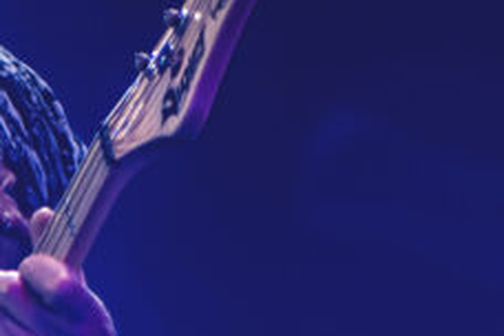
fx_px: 9883
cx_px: -71
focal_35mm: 706
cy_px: 539
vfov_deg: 1.9
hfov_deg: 2.9
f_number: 2.8
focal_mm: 105
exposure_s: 1/800
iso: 400
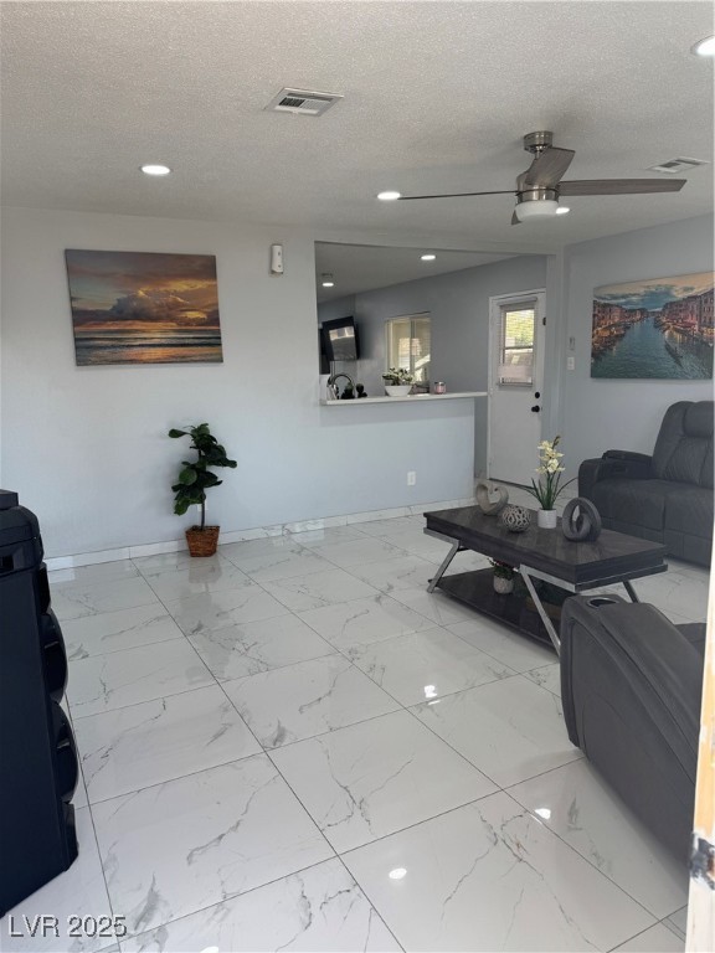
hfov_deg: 56.8
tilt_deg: -9.8
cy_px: 476
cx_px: 358
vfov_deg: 71.6
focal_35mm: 24
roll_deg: +1.7
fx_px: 661
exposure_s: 1/178
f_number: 1.78
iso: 64
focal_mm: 6.76
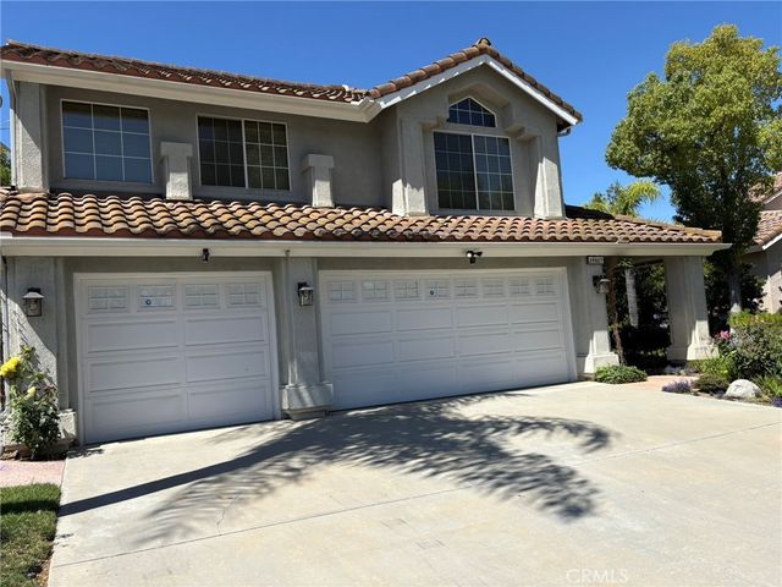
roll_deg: +4.4
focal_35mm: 26
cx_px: 391
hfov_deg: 67.3
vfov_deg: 53.1
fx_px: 587
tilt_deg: +4.9
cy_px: 294
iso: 50
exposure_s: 1/3448
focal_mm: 5.96
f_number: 1.6
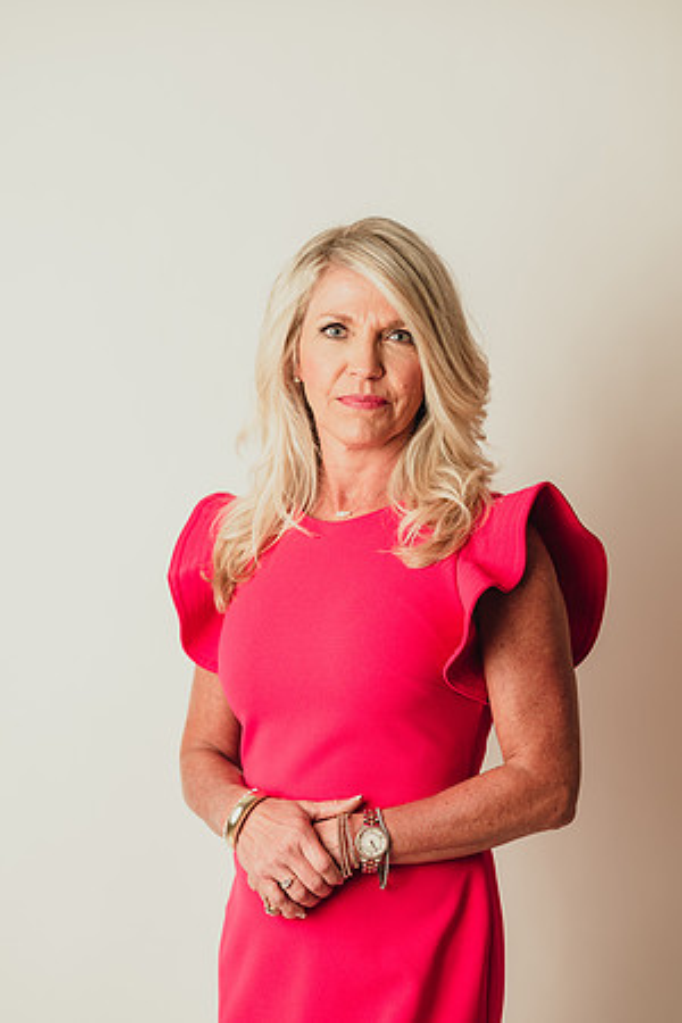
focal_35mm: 85
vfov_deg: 23.9
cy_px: 512
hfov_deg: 16.1
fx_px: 2415
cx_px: 341
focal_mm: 85
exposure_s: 1/160
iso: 160
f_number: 2.8
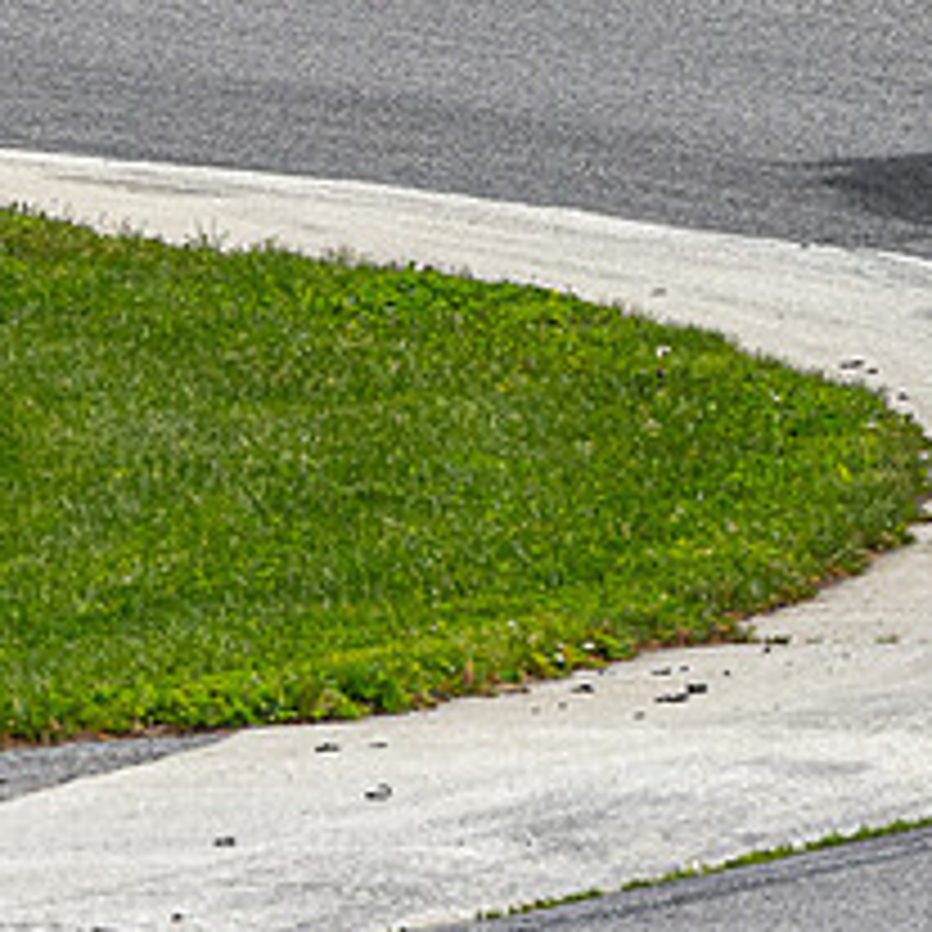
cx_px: 1285
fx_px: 60191
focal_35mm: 1976
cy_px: 150
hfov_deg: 0.9
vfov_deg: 0.9
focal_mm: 300
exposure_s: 1/320
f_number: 8
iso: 64
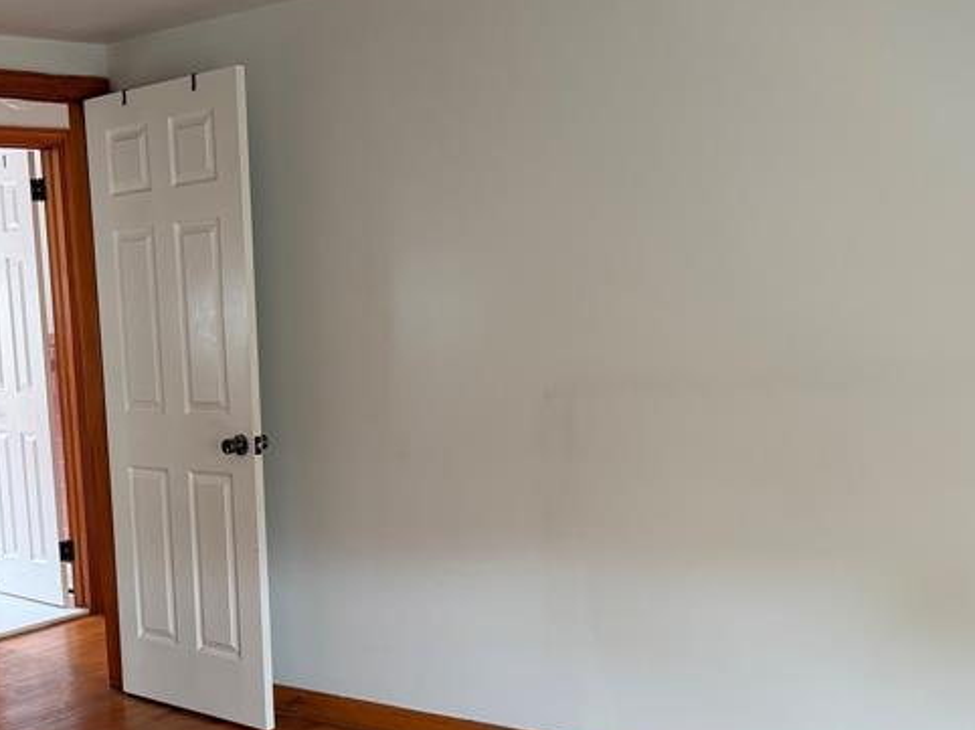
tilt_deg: -9.3
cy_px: 560
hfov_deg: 36.4
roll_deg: +3.4
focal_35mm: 51
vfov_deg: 28.1
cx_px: 216
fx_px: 1436
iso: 200
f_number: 1.78
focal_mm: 6.76
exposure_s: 1/66
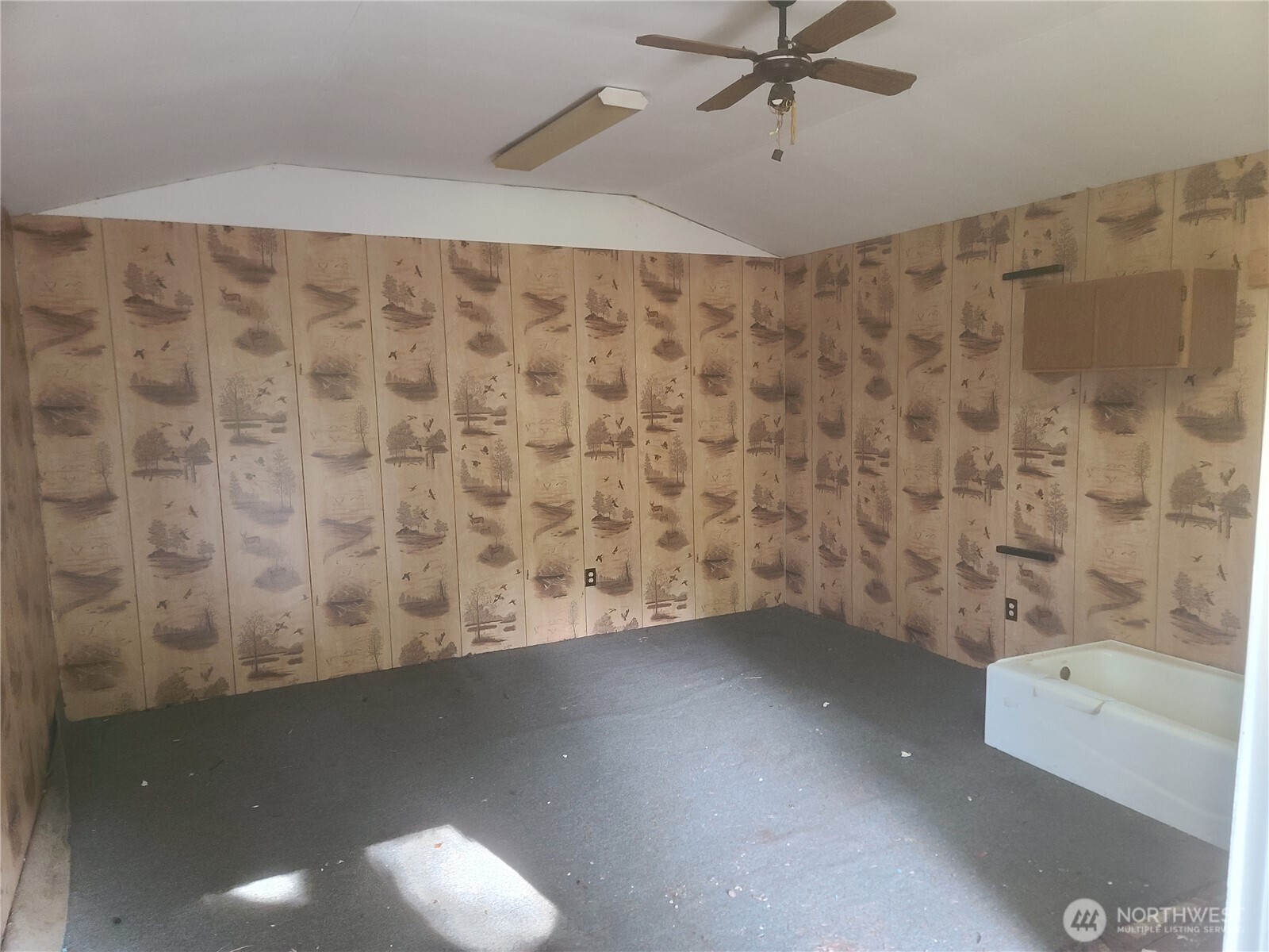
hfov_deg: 69.4
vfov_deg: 54.9
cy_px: 476
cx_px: 634
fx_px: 916
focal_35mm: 25
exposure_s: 1/40
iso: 640
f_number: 1.8
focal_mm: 7
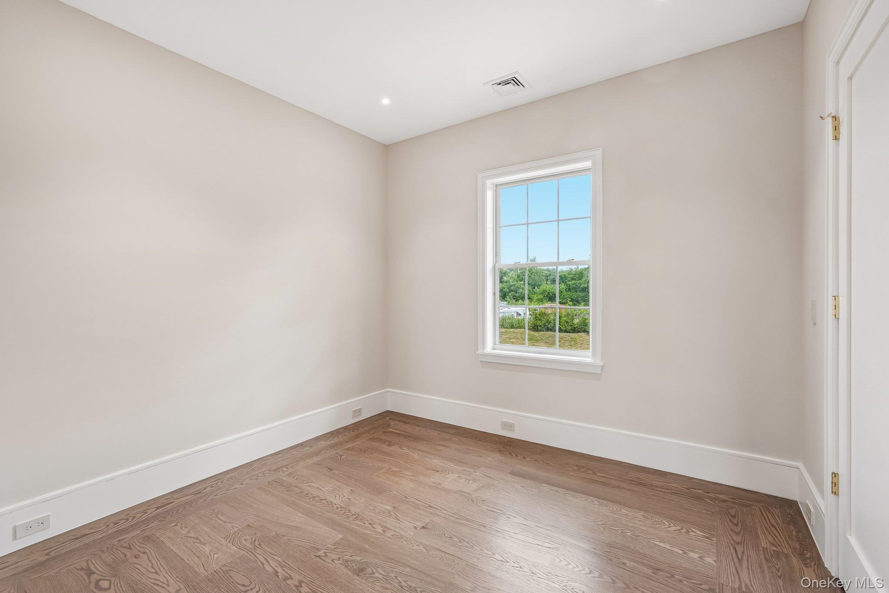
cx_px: 444
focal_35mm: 16
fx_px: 395
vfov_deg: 73.7
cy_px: 296
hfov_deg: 96.7
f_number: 9
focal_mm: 16
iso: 320
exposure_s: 1/30
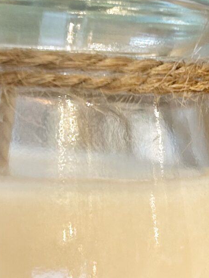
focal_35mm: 110
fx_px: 885
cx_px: 105
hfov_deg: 13.5
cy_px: 150
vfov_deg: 17.9
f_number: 1.5
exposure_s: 1/50
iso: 125
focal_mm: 5.7
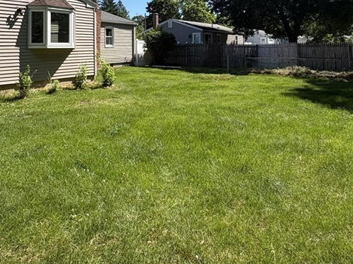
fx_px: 306
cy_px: 37
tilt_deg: +2.4
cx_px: 151
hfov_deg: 59.7
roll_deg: +0.6
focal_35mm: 30
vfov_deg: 43.5
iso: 50
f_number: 2.2
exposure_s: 1/1277
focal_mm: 2.22
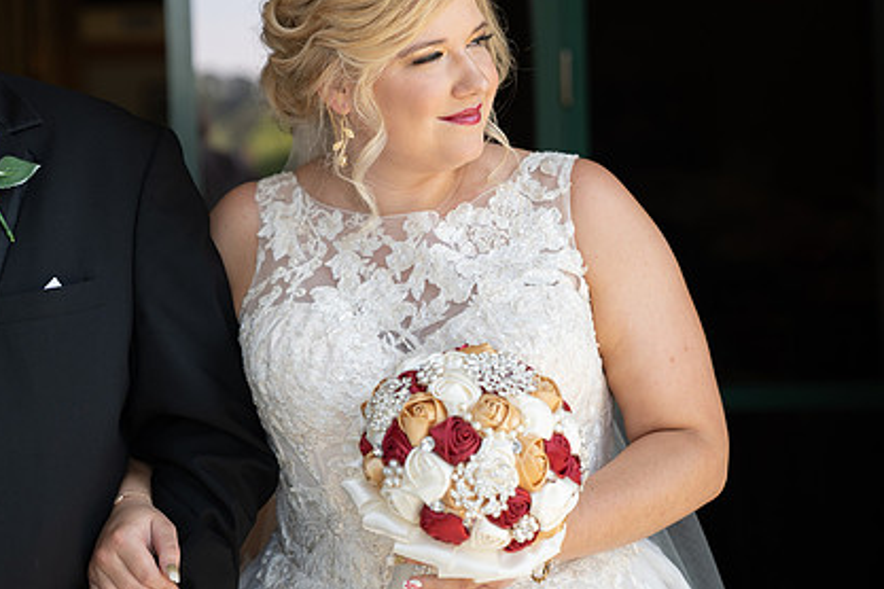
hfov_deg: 24.7
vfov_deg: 16.6
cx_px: 331
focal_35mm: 82
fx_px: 2013
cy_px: 185
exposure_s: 1/160
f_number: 2.8
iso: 100
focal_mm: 59
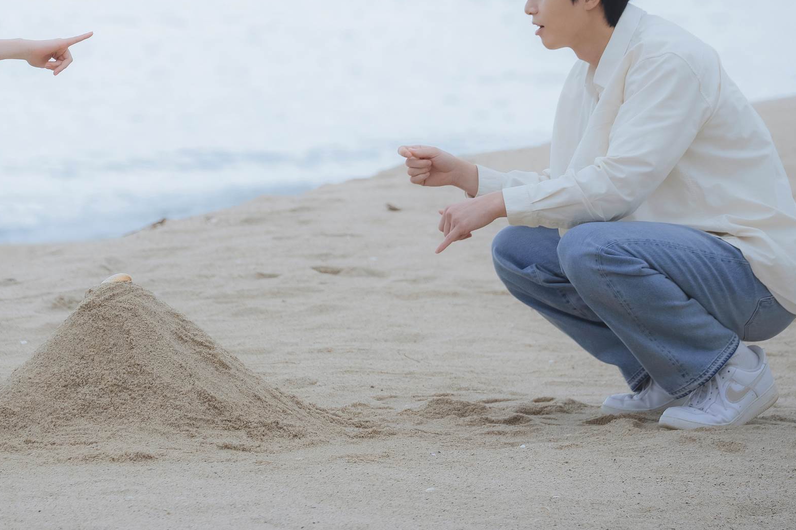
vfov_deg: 4.3
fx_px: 7008
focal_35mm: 317
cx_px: 180
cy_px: 104
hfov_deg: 6.5
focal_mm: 165
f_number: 5.6
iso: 200
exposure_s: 1/1000
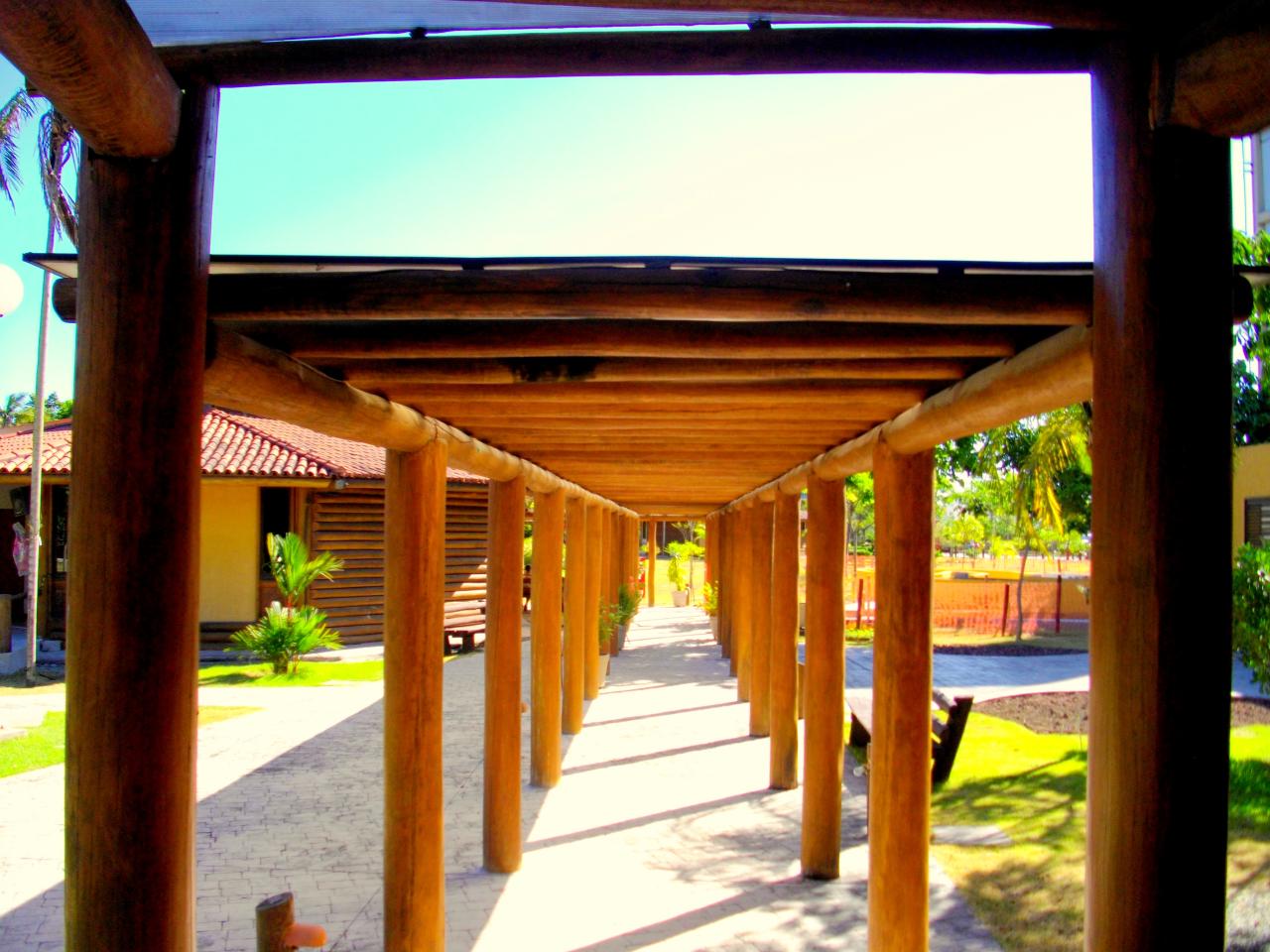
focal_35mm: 32
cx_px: 635
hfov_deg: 56.8
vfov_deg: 44.2
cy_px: 476
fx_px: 1174
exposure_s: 1/500
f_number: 2.9
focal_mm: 5.7
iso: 100
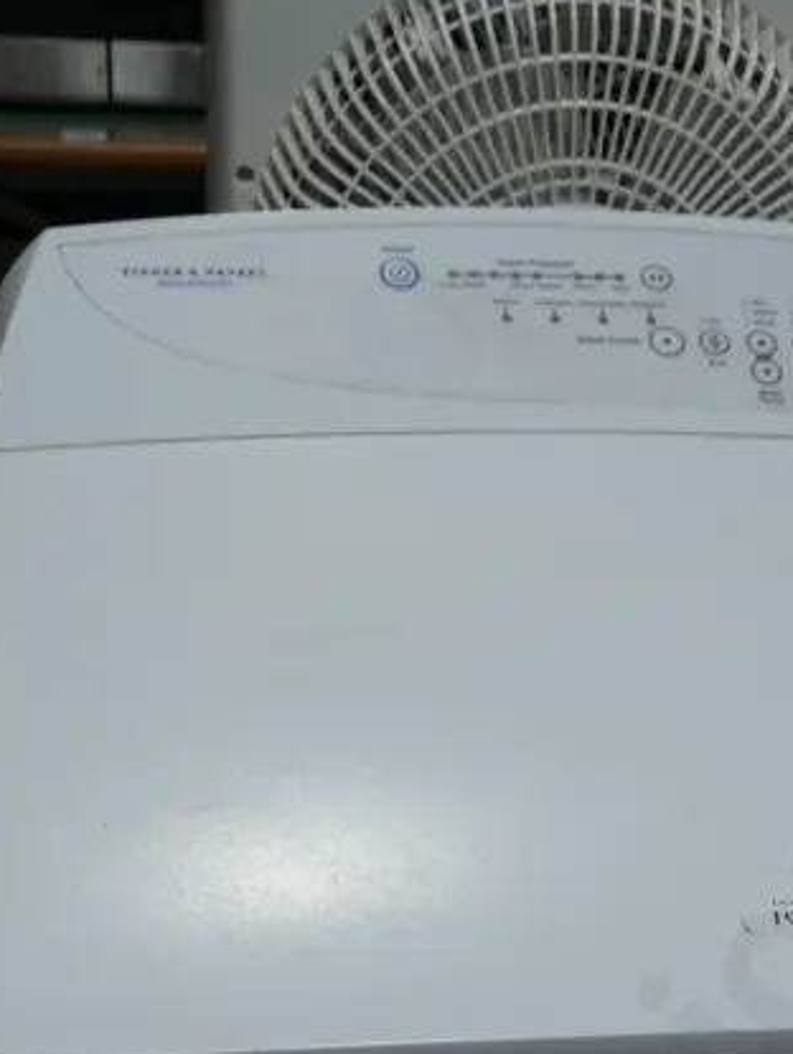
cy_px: 1270
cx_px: 555
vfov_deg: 23.9
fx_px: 2257
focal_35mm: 74
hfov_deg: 19.8
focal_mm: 15
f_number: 5
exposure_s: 1/200
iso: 200
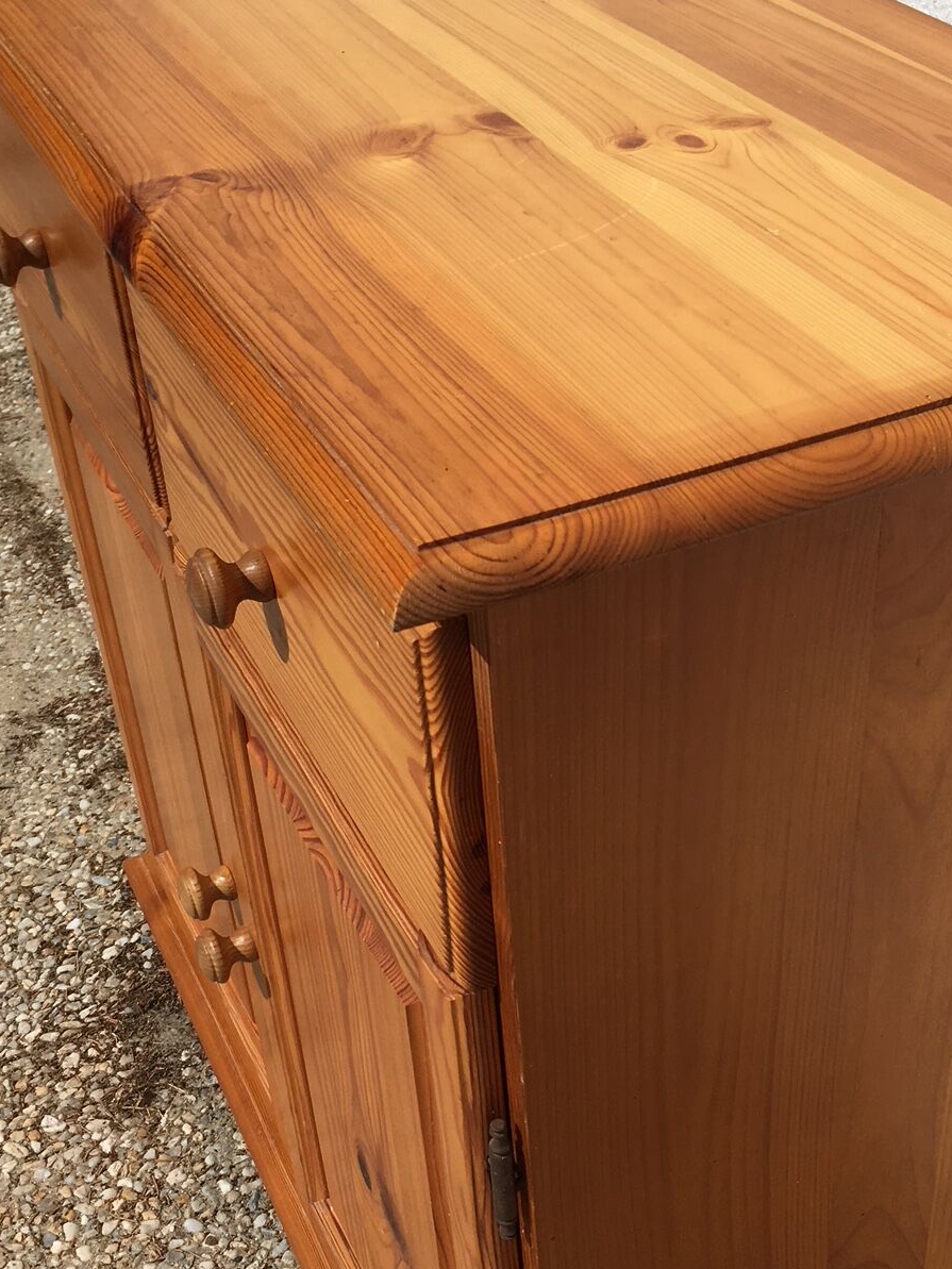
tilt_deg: -37.9
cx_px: 596
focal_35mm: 49
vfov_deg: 38.8
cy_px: 723
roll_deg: +4.6
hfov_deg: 29.6
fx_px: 1796
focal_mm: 4.15
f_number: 2.2
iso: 25
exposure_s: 1/3846
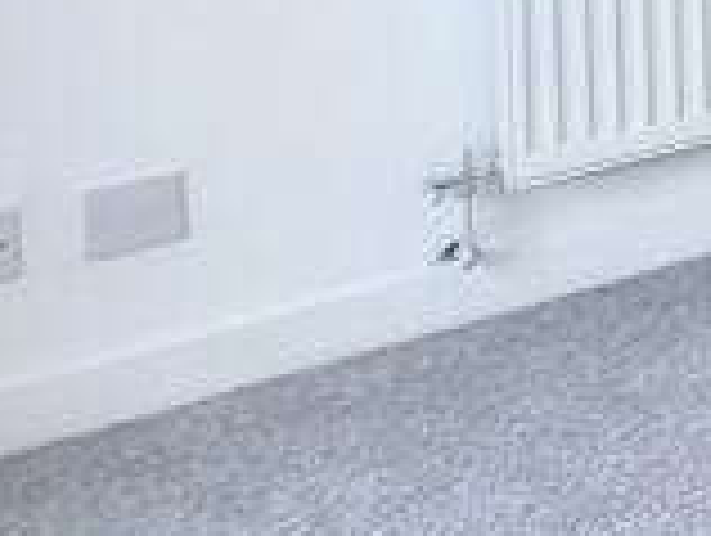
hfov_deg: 12.4
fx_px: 1728
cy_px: -635
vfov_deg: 13.9
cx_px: 2007
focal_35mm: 84
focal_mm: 2.2
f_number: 2.2
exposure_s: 1/60
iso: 50
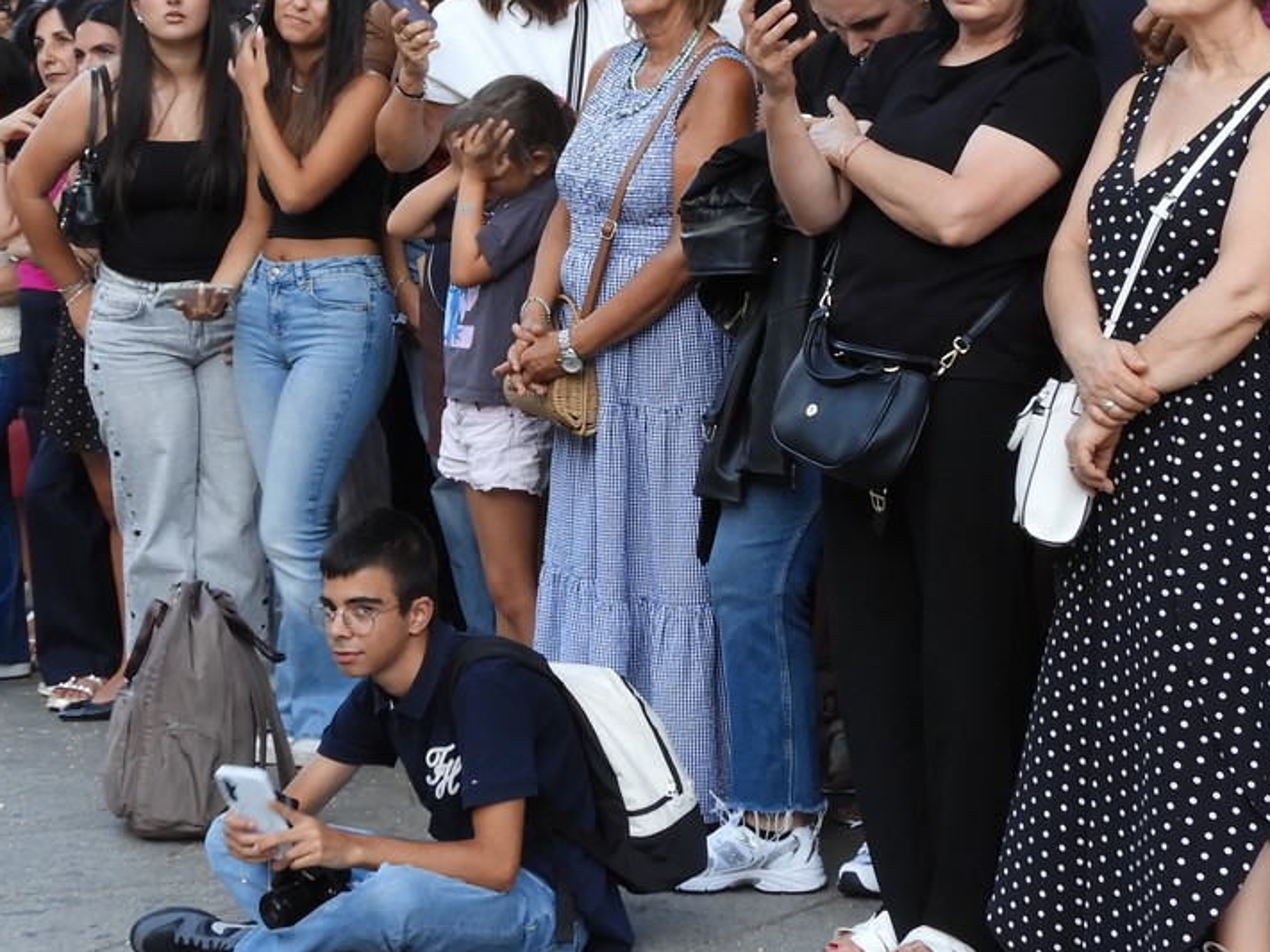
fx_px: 4182
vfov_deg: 12.9
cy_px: 173
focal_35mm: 114
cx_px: 488
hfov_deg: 17.2
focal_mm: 8.1
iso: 100
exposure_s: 1/30
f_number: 4
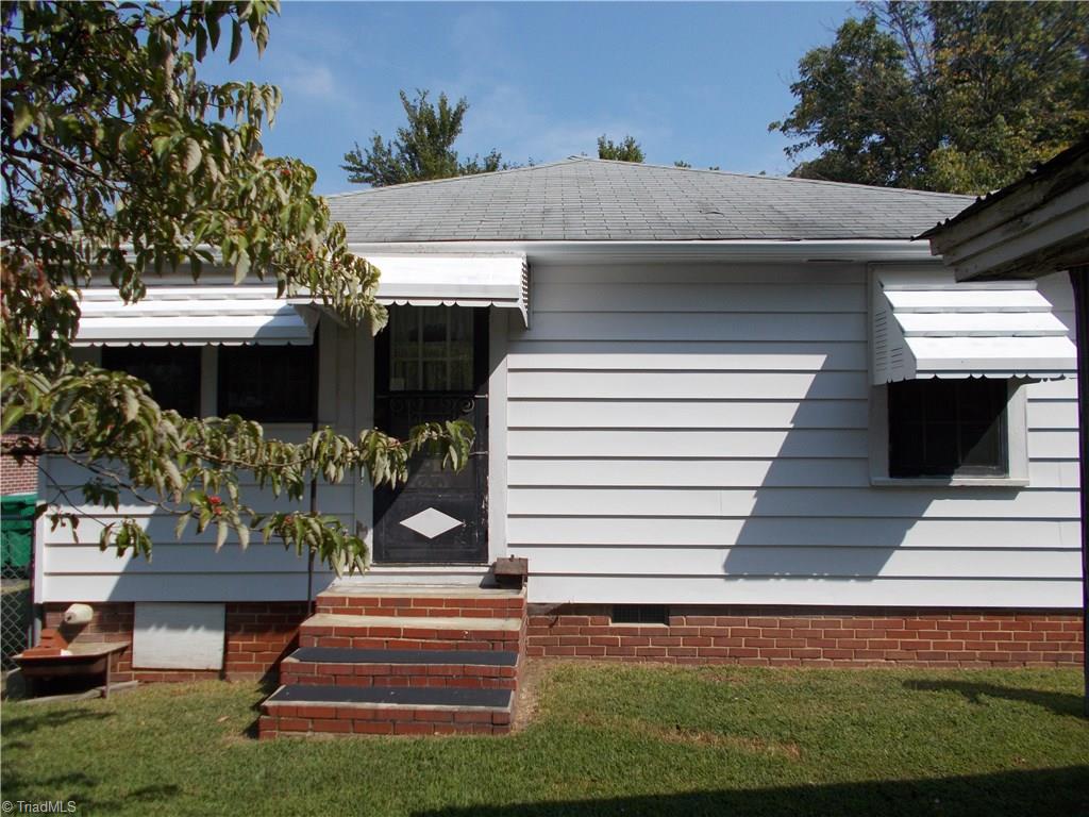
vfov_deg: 53.1
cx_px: 544
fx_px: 818
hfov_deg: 67.3
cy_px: 408
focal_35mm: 26
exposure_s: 1/200
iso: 80
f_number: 8
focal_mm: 4.6
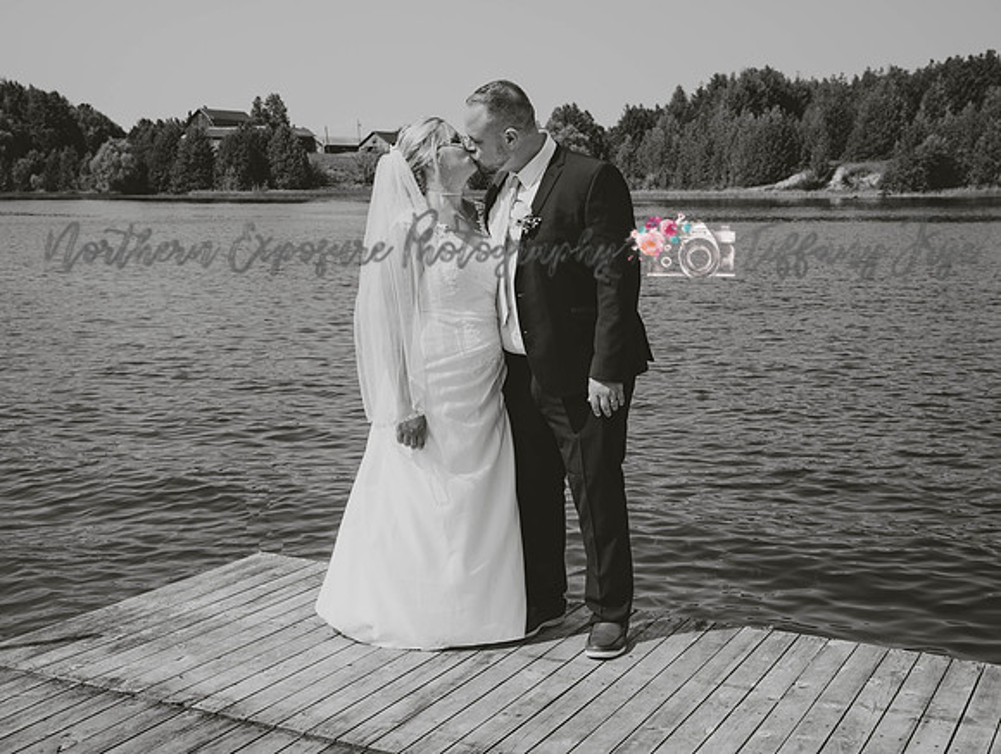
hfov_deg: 39.0
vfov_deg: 29.8
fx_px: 1415
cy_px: 360
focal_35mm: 49
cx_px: 477
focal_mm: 43
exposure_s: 1/400
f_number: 8
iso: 100
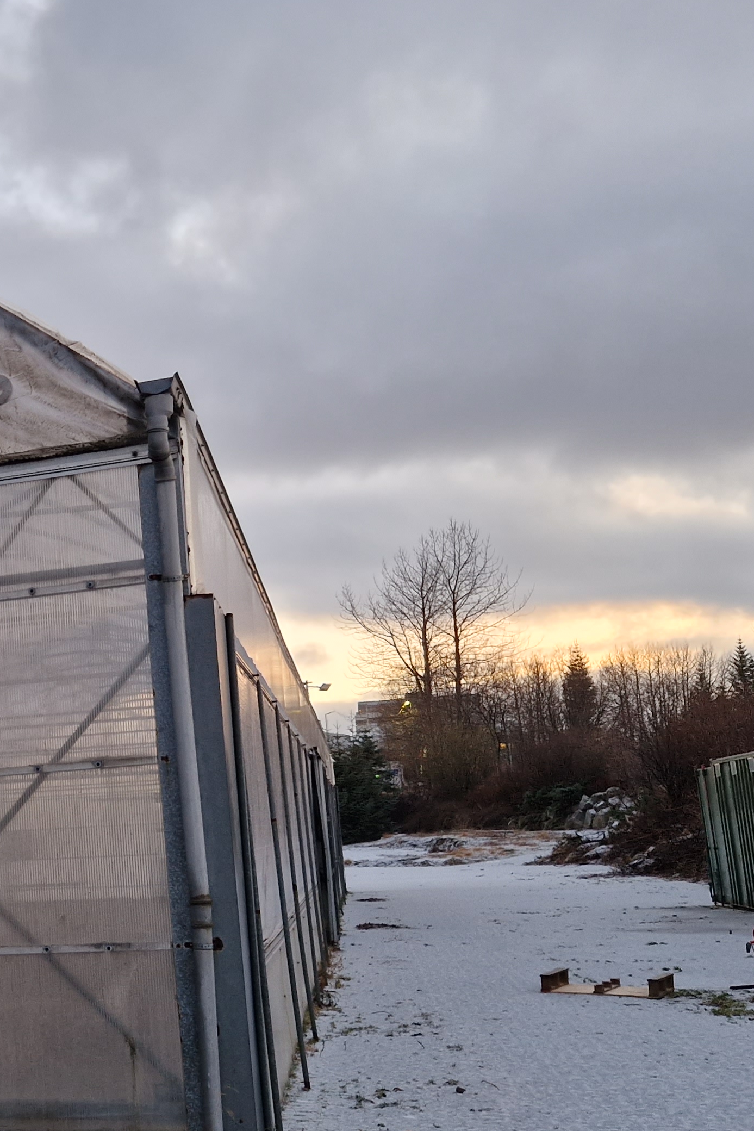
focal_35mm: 46
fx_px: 1445
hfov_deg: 26.1
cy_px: 697
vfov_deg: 42.5
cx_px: -153
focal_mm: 5.4
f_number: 1.8
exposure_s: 1/100
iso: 200
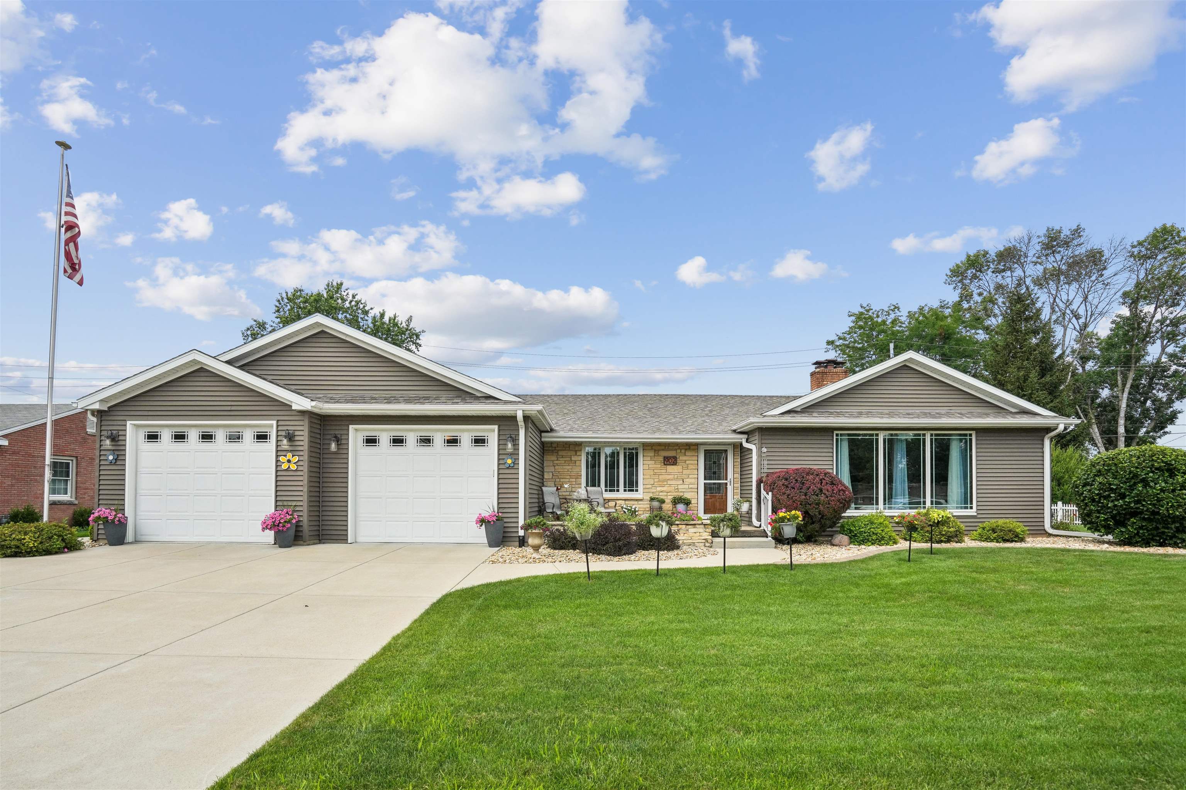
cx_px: 593
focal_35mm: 16
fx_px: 527
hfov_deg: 96.7
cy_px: 395
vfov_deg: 73.7
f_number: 8
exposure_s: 1/1600
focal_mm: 16
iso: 400
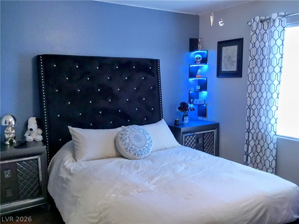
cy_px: 112
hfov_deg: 58.4
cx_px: 150
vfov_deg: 45.4
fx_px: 268
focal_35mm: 31
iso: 200
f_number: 2.4
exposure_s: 1/30
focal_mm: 3.3
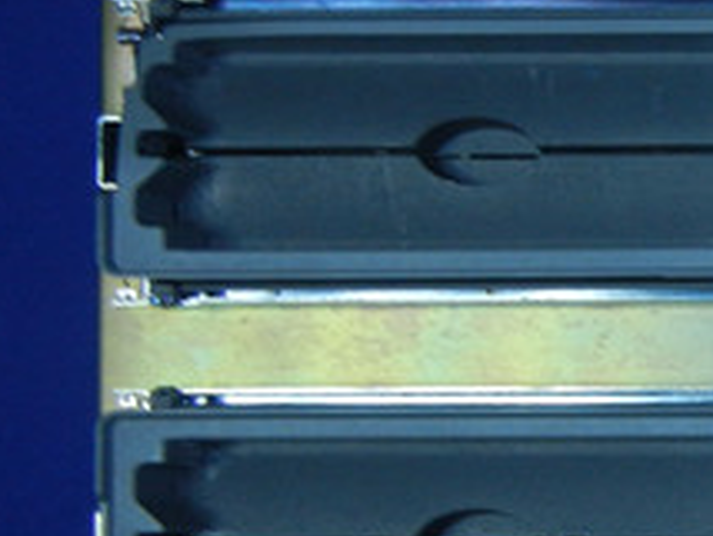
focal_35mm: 112
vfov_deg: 13.2
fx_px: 2309
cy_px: 456
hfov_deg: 15.3
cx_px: 1259
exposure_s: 1/30
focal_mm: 5.4
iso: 200
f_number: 3.5
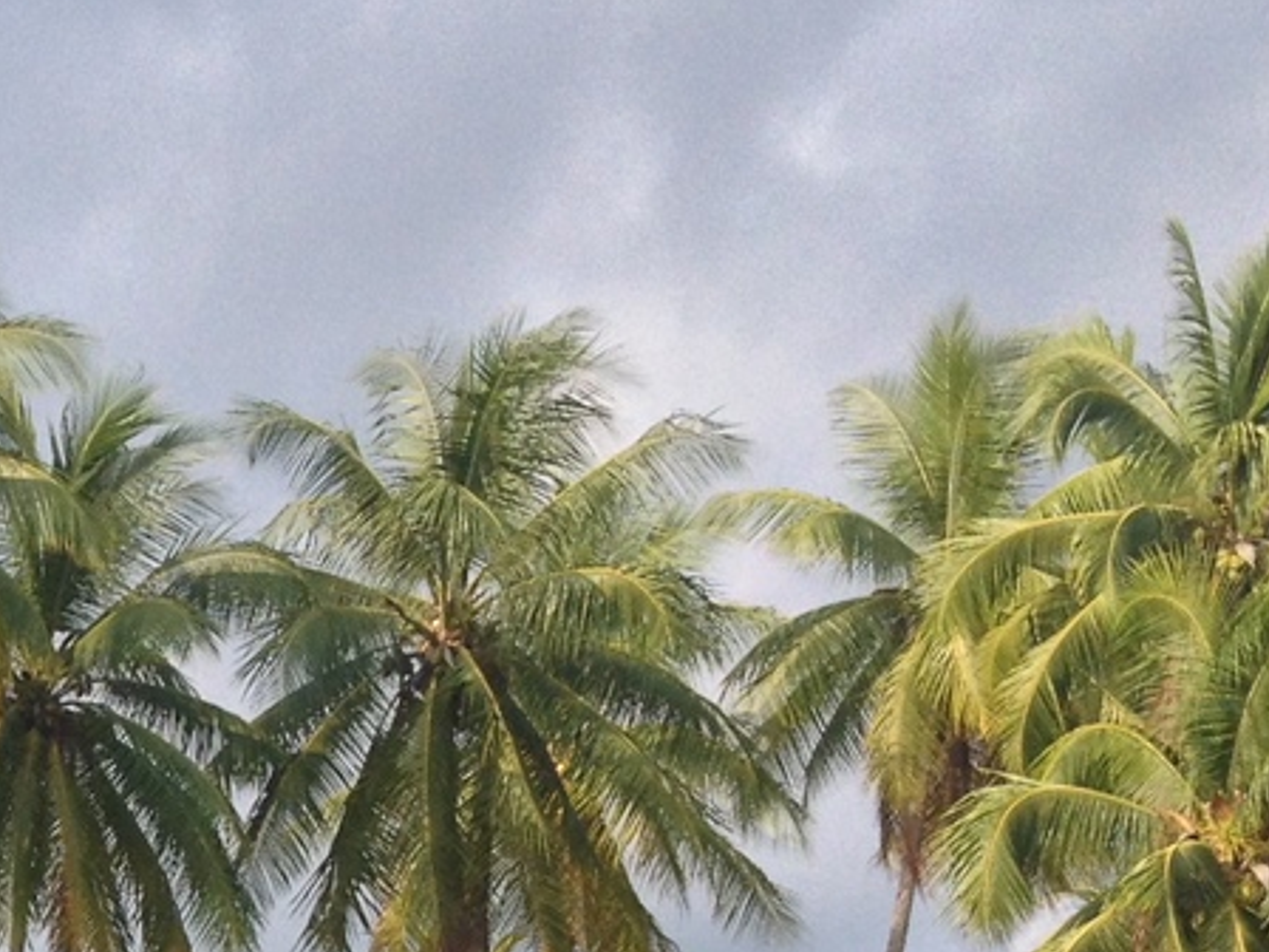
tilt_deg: +6.4
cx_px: -606
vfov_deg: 11.4
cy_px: 1411
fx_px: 4582
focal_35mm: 125
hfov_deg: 14.7
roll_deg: +1.2
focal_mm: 4.28
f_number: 2.4
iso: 50
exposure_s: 1/951
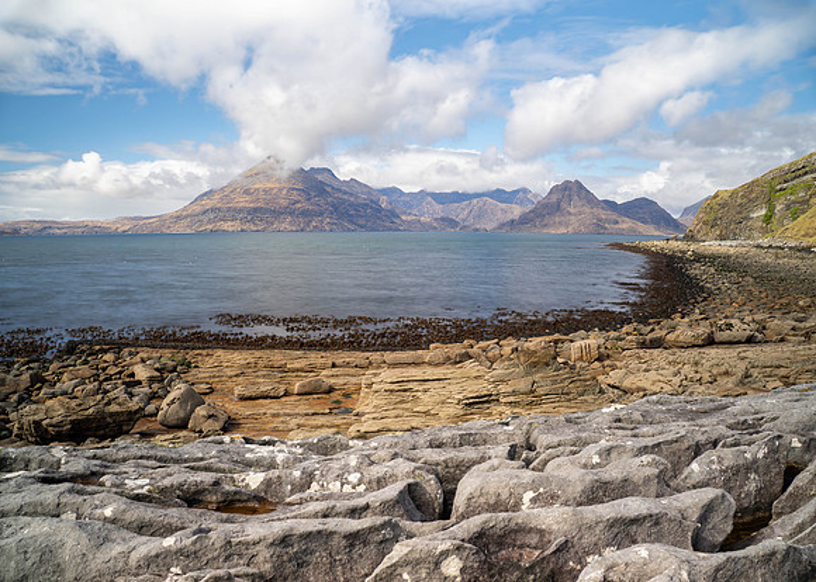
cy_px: 306
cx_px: 408
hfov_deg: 71.6
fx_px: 566
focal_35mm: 24
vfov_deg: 54.5
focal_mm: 12
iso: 200
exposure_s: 6
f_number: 7.1
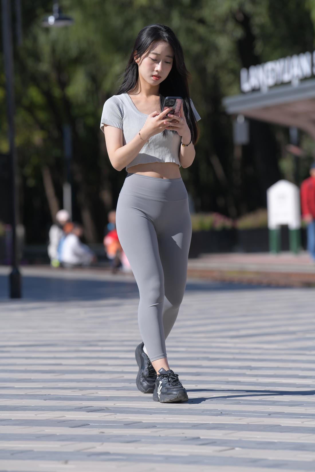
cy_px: 236
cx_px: 158
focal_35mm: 200
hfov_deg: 6.9
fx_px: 2625
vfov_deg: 10.3
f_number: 5
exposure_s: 1/1000
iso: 140
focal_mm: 200
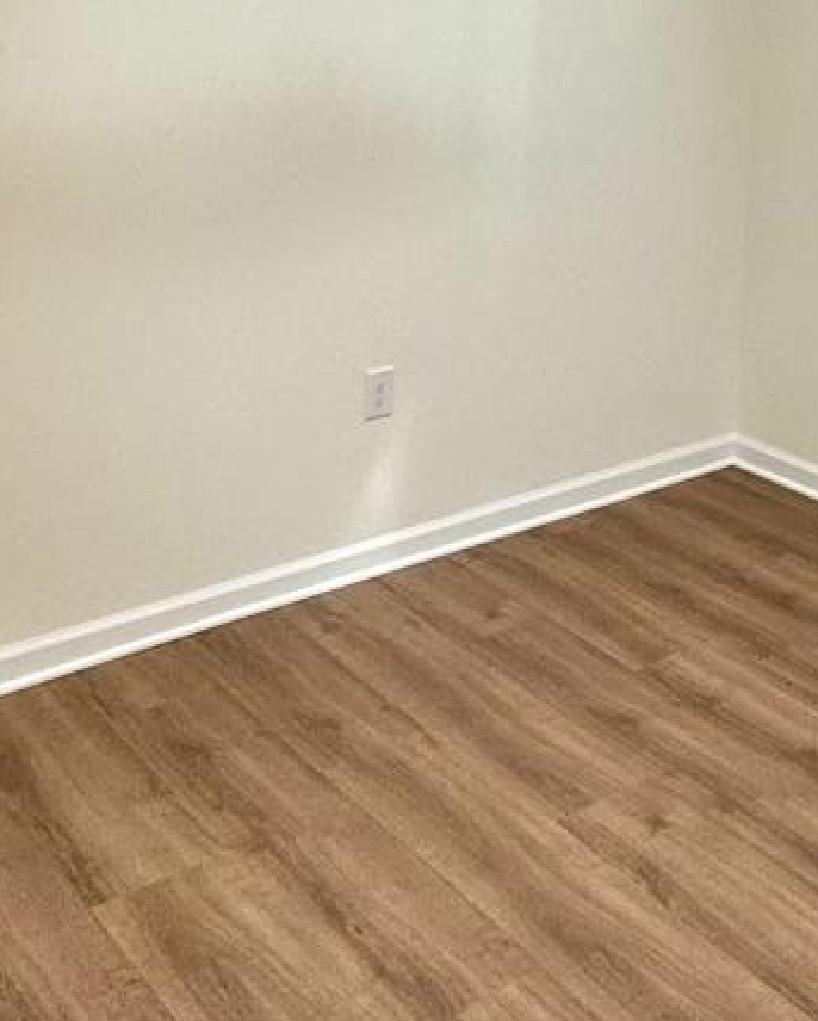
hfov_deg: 28.8
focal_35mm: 49
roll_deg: -2.9
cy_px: -179
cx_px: 832
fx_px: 1481
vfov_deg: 32.1
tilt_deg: +7.0
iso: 125
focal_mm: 2.22
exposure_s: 1/120
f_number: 2.2
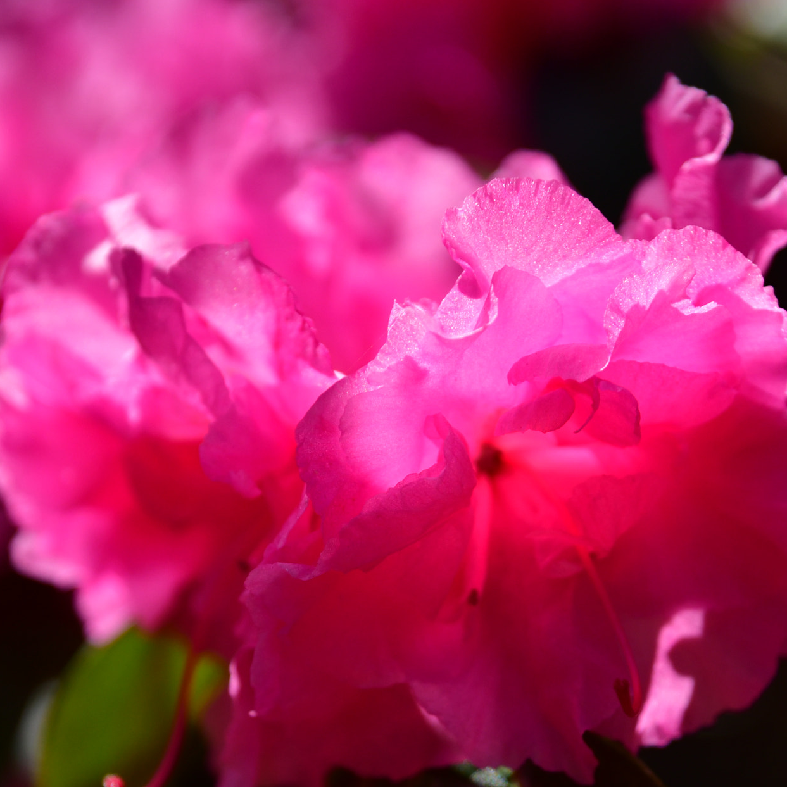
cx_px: 392
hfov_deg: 6.0
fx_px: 7562
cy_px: 425
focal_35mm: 294
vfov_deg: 6.0
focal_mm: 140
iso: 250
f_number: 6
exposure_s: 1/400
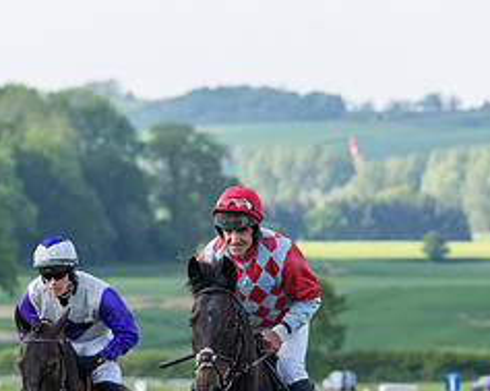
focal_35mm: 459
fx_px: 6648
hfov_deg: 4.2
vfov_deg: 3.4
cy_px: 348
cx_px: 299
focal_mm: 125
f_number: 4
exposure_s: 1/2500
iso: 500
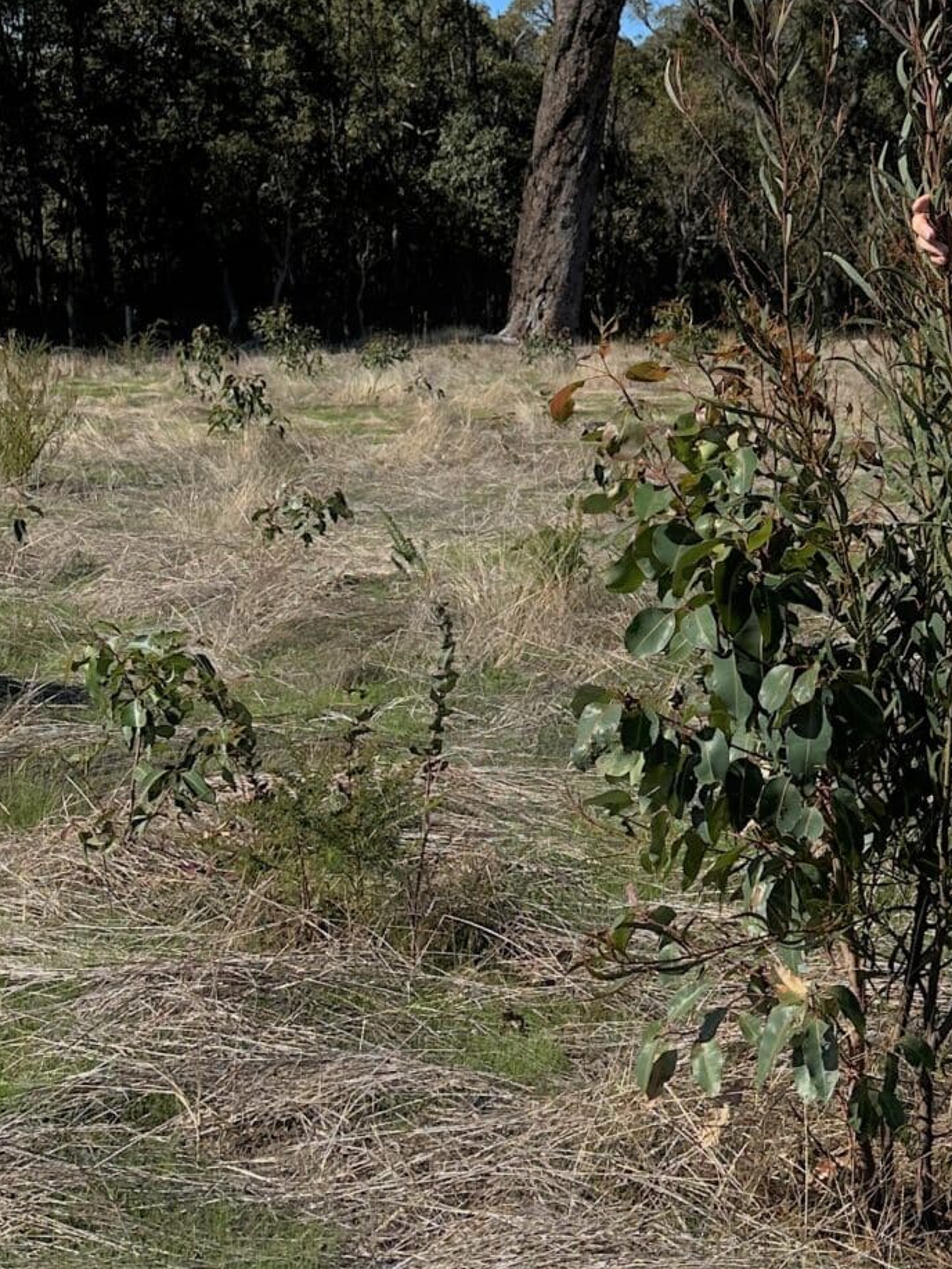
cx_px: 1081
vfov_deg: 28.8
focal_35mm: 67
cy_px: 417
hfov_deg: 20.7
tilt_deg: -5.3
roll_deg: +1.0
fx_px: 2456
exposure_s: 1/8197
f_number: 1.78
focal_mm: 6.86
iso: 80
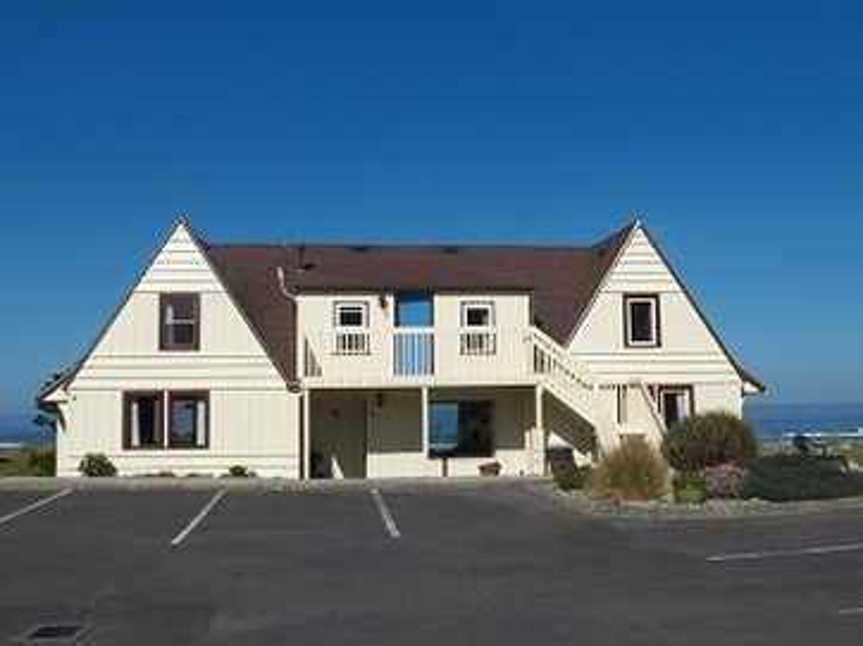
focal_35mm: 40
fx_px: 997
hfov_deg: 46.8
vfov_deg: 35.9
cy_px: 323
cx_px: 432
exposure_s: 1/1600
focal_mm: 7.1
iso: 125
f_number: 6.3
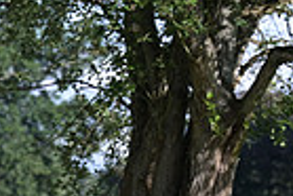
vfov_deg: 2.6
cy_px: 404
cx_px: 325
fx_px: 4237
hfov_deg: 4.0
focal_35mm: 520
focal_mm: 125
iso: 400
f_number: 5
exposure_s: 1/1250
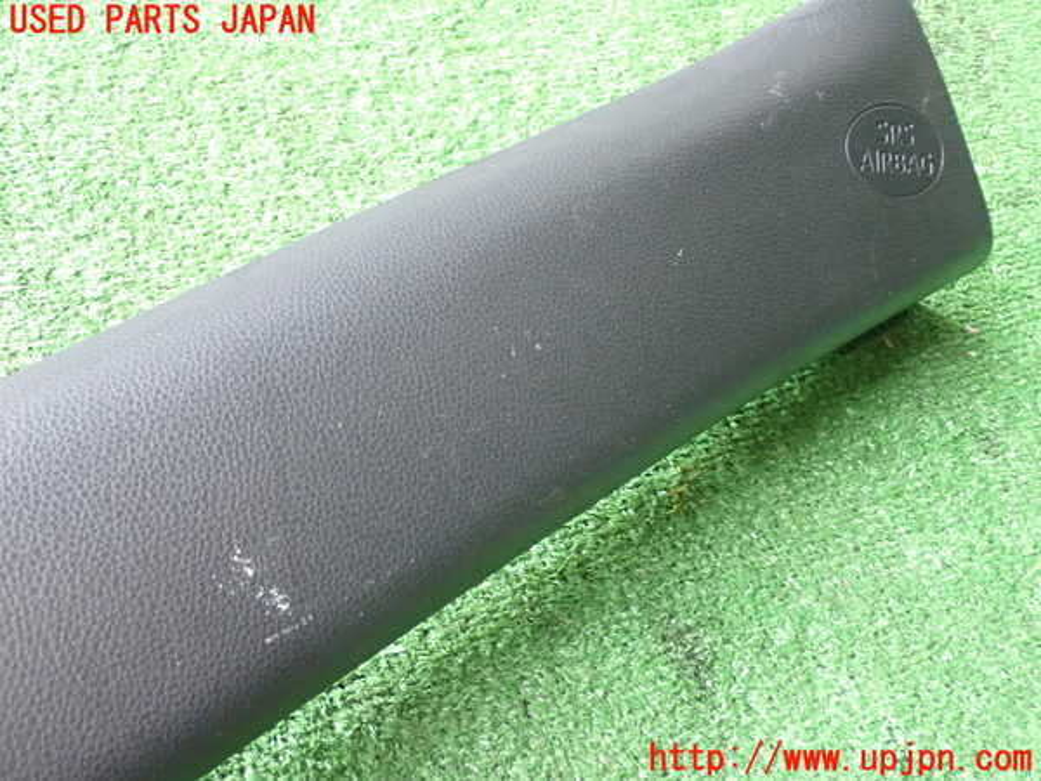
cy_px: 390
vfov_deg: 32.9
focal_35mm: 44
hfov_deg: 42.9
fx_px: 1323
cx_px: 520
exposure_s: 1/30
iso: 800
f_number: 2.9
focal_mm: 7.84
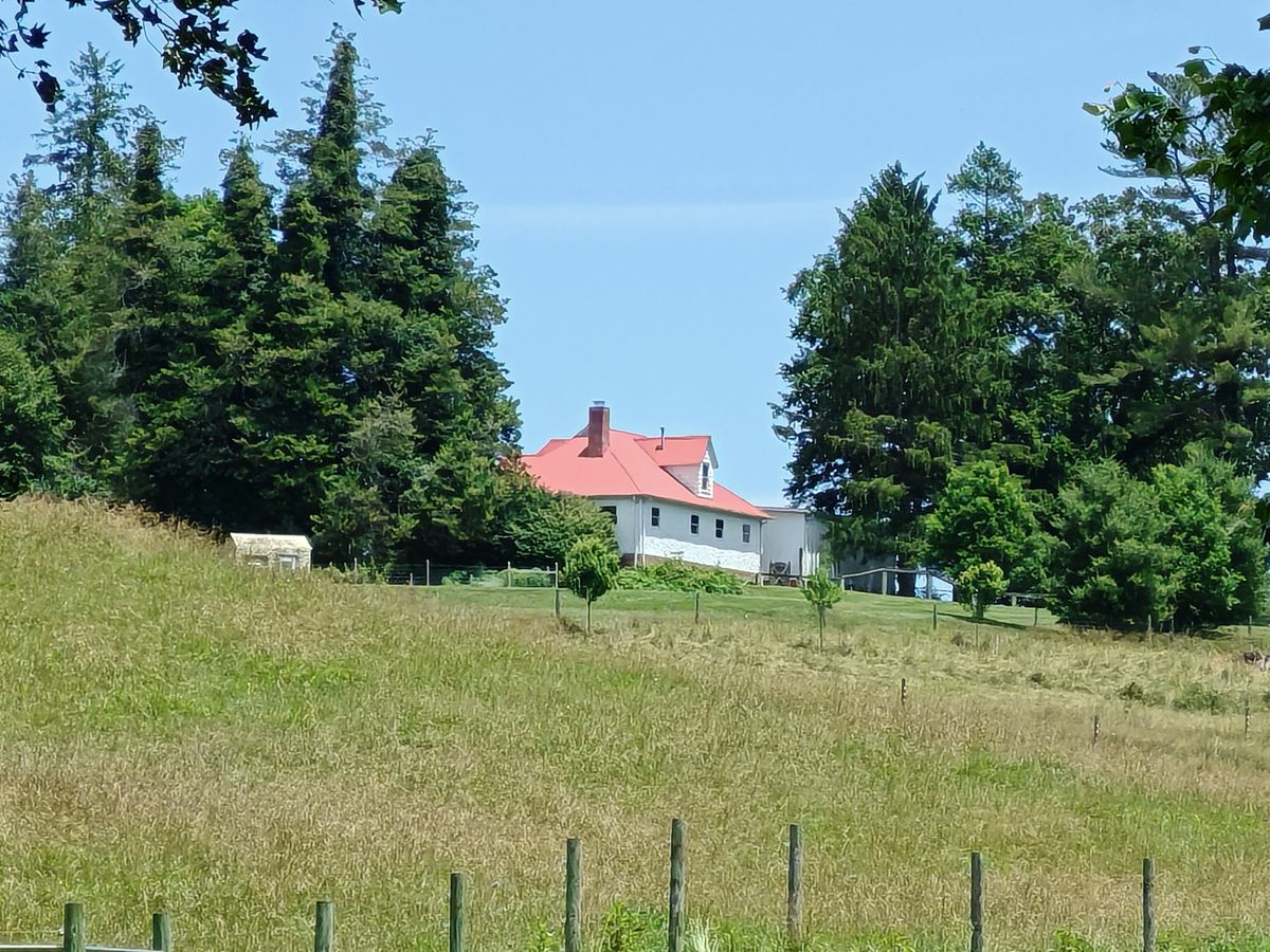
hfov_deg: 7.3
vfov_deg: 5.5
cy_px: 476
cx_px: 635
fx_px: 9979
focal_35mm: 272
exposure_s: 1/480
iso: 50
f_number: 2.4
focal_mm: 8.67
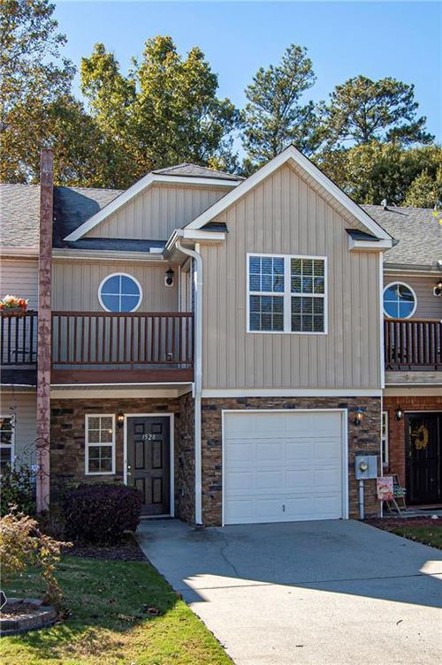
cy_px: 332
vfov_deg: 49.6
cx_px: 221
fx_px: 720
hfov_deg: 34.1
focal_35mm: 39
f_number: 8
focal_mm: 26
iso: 200
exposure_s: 1/350
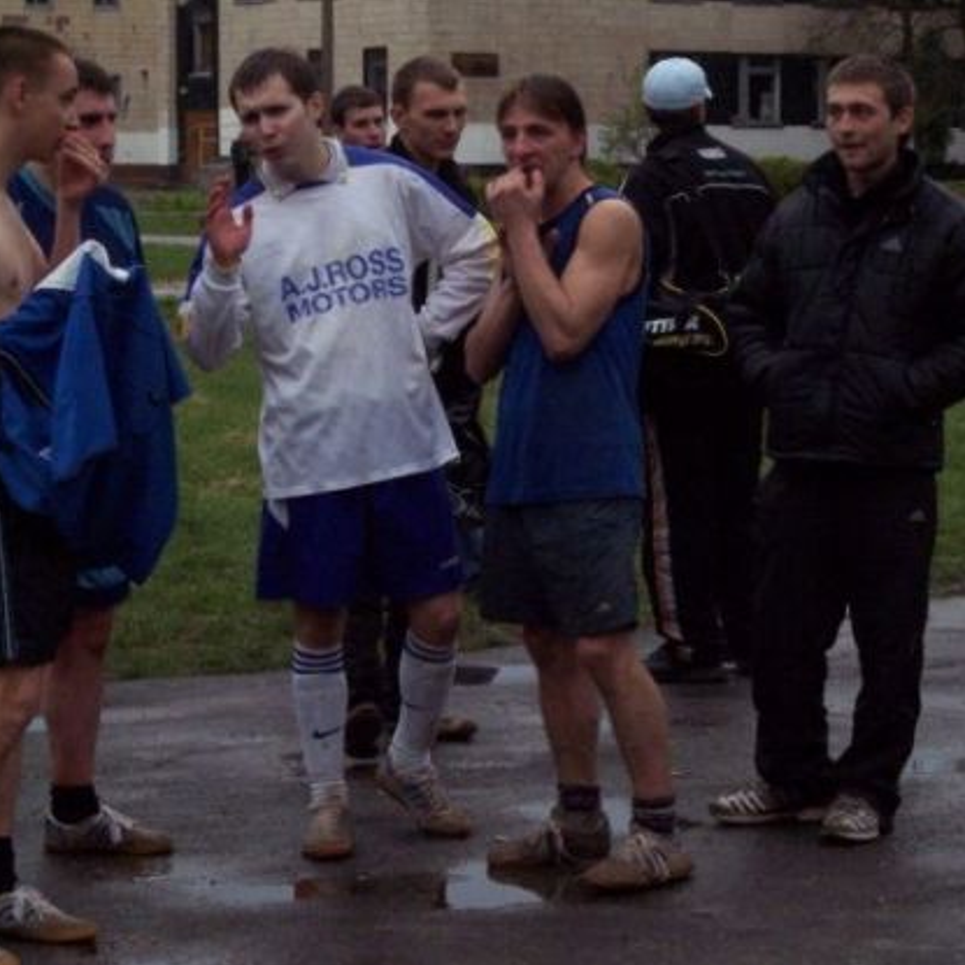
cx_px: 523
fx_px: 3911
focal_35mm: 124
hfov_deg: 14.1
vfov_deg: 14.1
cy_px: 486
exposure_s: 1/180
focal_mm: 21.3
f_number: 4.8
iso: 400
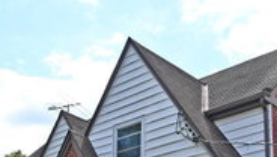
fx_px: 471
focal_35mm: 64
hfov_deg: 32.6
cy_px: 226
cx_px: 181
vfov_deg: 17.3
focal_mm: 22
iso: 100
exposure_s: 1/320
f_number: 6.3
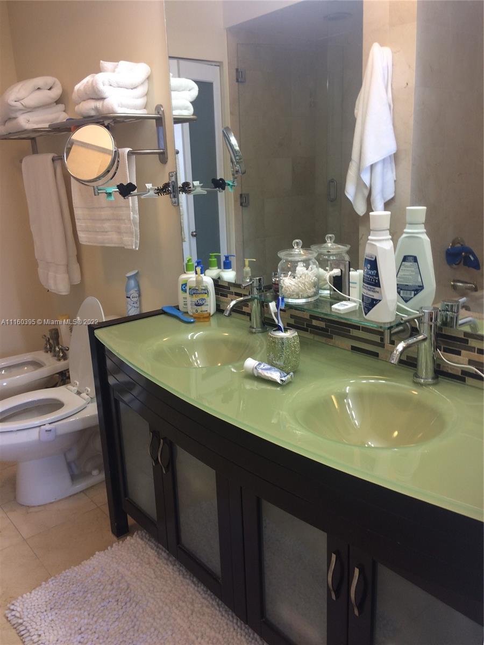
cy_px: 322
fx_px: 541
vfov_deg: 61.7
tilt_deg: -16.0
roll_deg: +2.6
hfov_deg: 48.2
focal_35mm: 29
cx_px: 242
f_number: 2.2
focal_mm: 4.15
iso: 32
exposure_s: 1/30
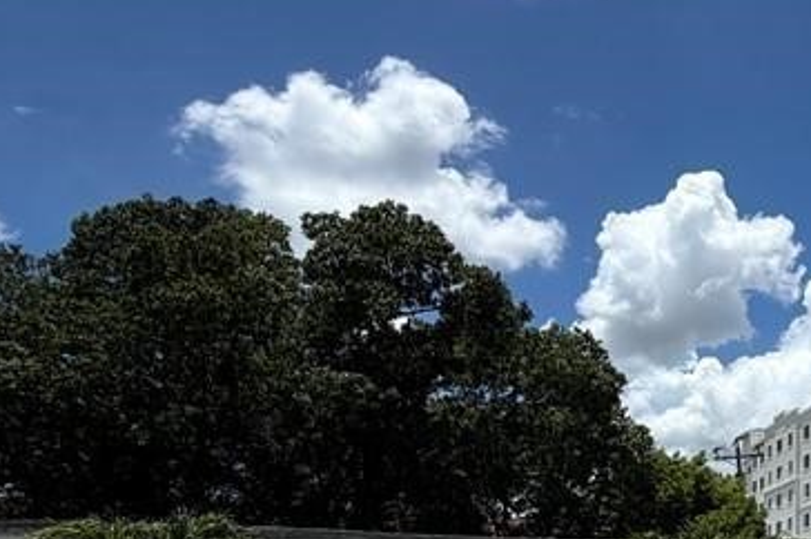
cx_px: 809
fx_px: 923
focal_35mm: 41
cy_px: 481
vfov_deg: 31.1
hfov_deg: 41.4
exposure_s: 1/1656
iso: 20
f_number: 2.2
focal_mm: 2.22
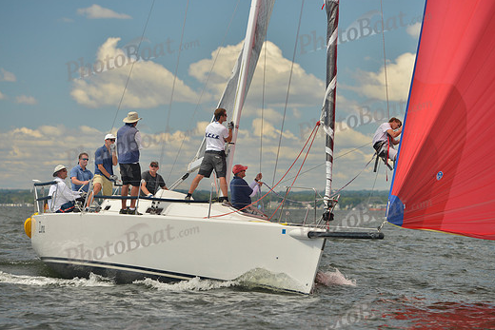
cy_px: 180
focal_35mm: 173
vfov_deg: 7.9
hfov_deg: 11.9
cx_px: 249
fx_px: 2379
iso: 200
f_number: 5.6
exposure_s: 1/800
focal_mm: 155
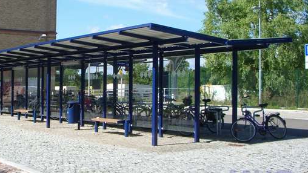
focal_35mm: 48
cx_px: 118
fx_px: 392
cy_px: 57
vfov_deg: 24.8
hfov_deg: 42.6
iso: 80
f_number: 4.3
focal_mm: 5.8
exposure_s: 1/400
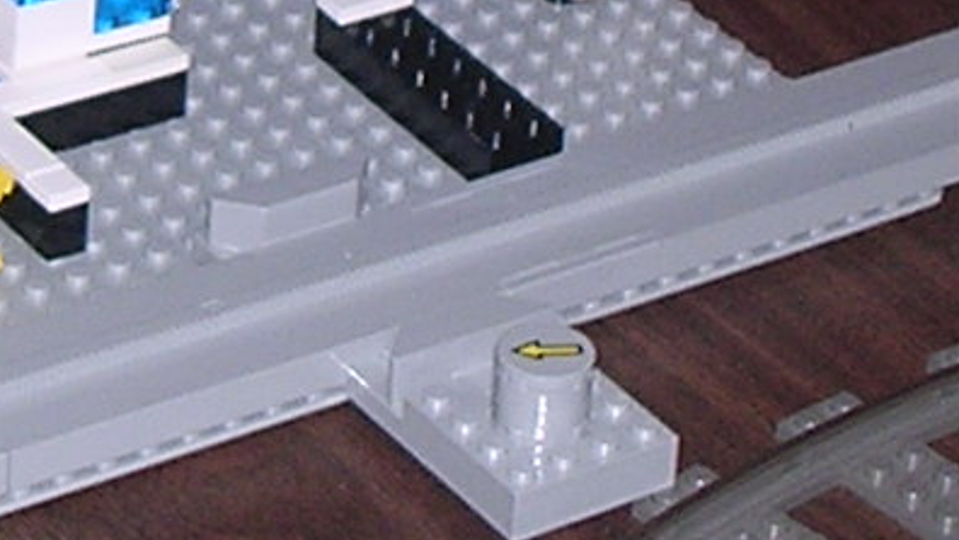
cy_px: -293
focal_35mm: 214
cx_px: 5
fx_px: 5443
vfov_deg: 5.6
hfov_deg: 10.0
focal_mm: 5.8
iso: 100
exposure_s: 1/60.1
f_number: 2.8
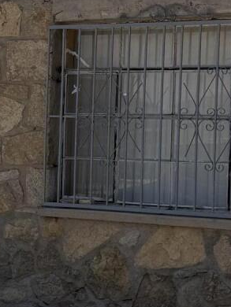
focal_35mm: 123
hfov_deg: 12.0
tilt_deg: +1.2
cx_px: 29
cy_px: 174
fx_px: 1093
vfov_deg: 16.0
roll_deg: -1.3
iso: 80
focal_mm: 6.76
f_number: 1.78
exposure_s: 1/5319
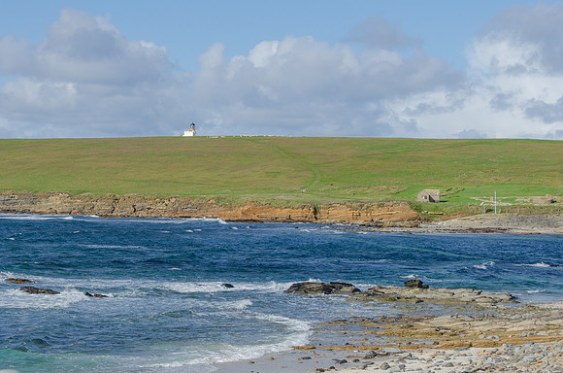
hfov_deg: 25.4
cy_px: 156
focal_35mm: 80
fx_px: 1246
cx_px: 221
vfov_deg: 17.0
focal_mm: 42
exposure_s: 1/500
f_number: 8
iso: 100
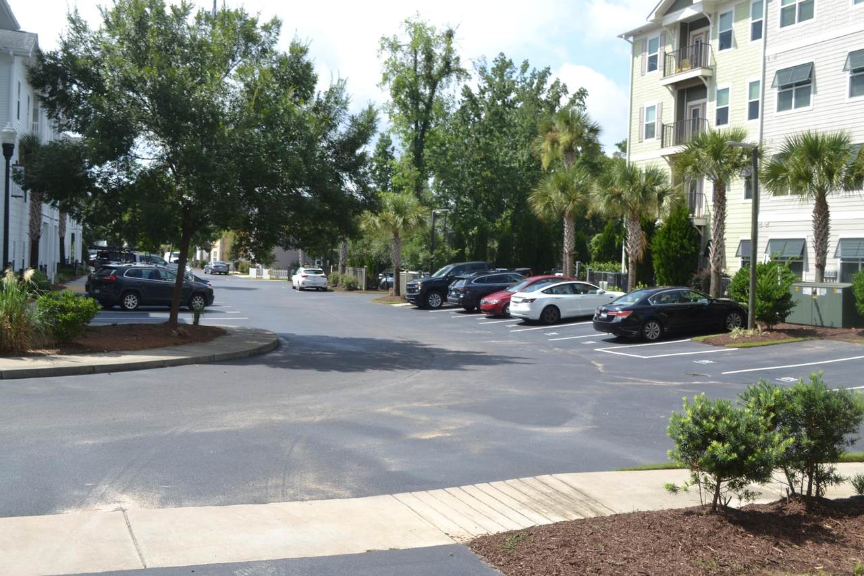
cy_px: 288
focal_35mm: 39
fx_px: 936
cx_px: 432
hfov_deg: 49.6
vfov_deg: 34.2
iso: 100
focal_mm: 26
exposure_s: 1/200
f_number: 7.1
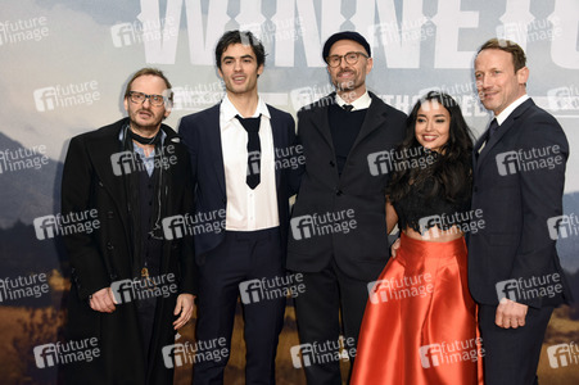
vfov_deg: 29.8
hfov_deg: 43.6
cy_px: 192
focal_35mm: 45
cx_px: 290
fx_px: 723
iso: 800
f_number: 5.6
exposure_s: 1/160
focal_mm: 45
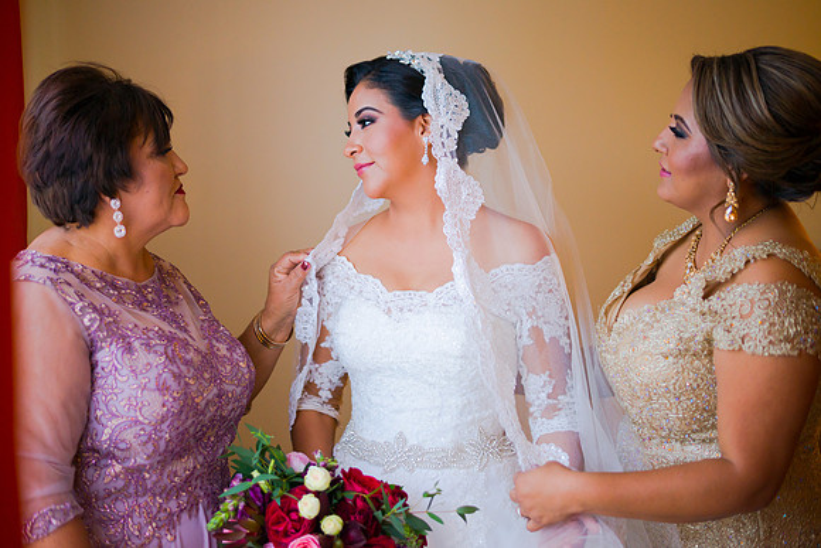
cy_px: 274
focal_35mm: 50
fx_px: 1140
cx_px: 410
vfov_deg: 27.0
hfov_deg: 39.6
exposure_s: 1/800
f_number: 1.8
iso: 640
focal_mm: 50
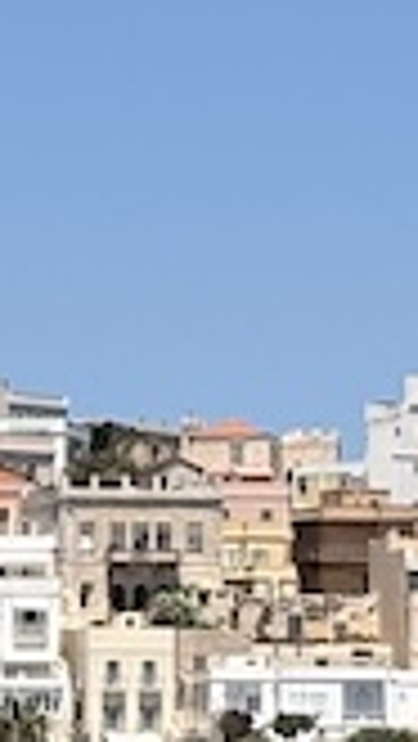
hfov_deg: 3.4
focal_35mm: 346
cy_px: 706
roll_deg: +0.3
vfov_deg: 6.2
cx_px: -908
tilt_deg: +0.1
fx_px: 6807
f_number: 1.6
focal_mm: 5.96
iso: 40
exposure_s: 1/4329
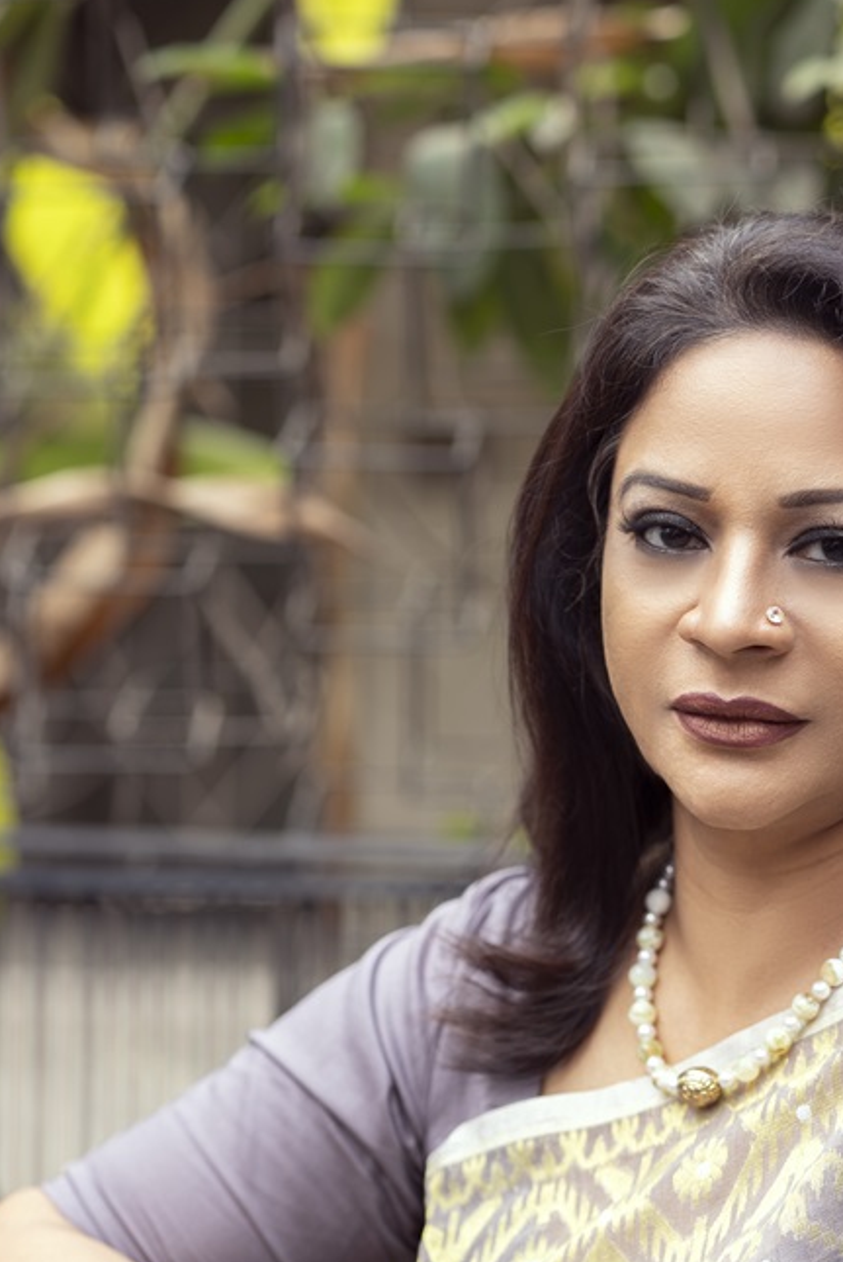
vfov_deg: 14.4
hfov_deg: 9.7
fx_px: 4979
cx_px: 651
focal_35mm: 142
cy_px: 1026
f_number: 2.8
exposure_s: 1/100
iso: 80
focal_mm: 85
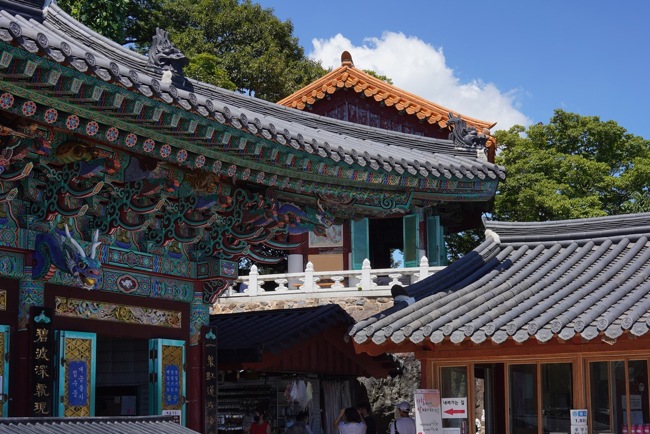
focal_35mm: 52
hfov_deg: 38.1
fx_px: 939
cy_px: 299
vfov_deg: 25.8
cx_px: 365
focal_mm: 35
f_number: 13
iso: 100
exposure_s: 1/100
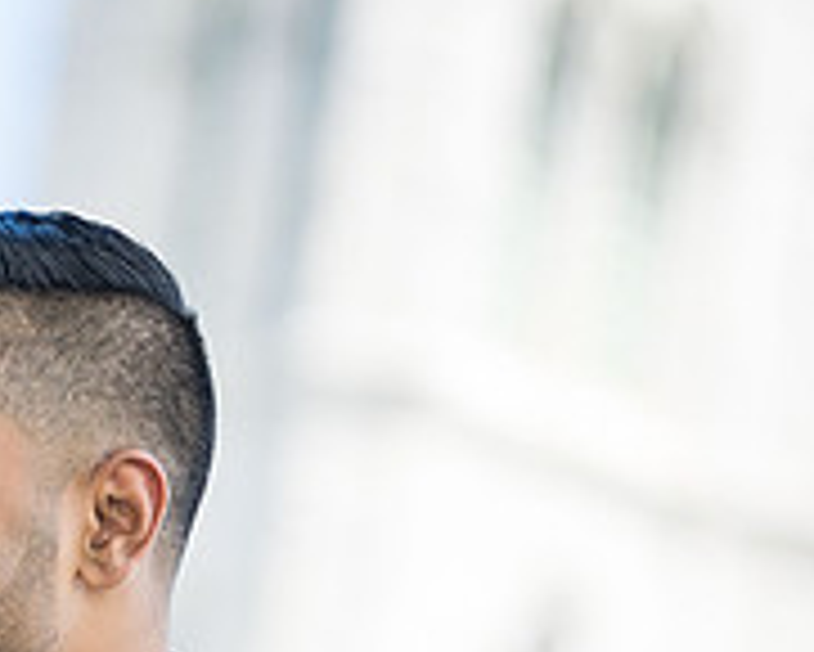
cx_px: 4
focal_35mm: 253
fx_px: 6098
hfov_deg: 7.6
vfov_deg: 6.1
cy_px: 780
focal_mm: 56
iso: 160
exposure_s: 1/2000
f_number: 1.2
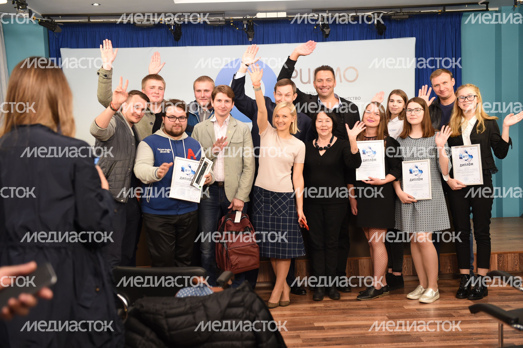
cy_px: 174
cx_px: 262
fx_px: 755
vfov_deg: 26.0
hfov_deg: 38.2
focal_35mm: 52
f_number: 4
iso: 2500
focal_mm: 52
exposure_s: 1/200
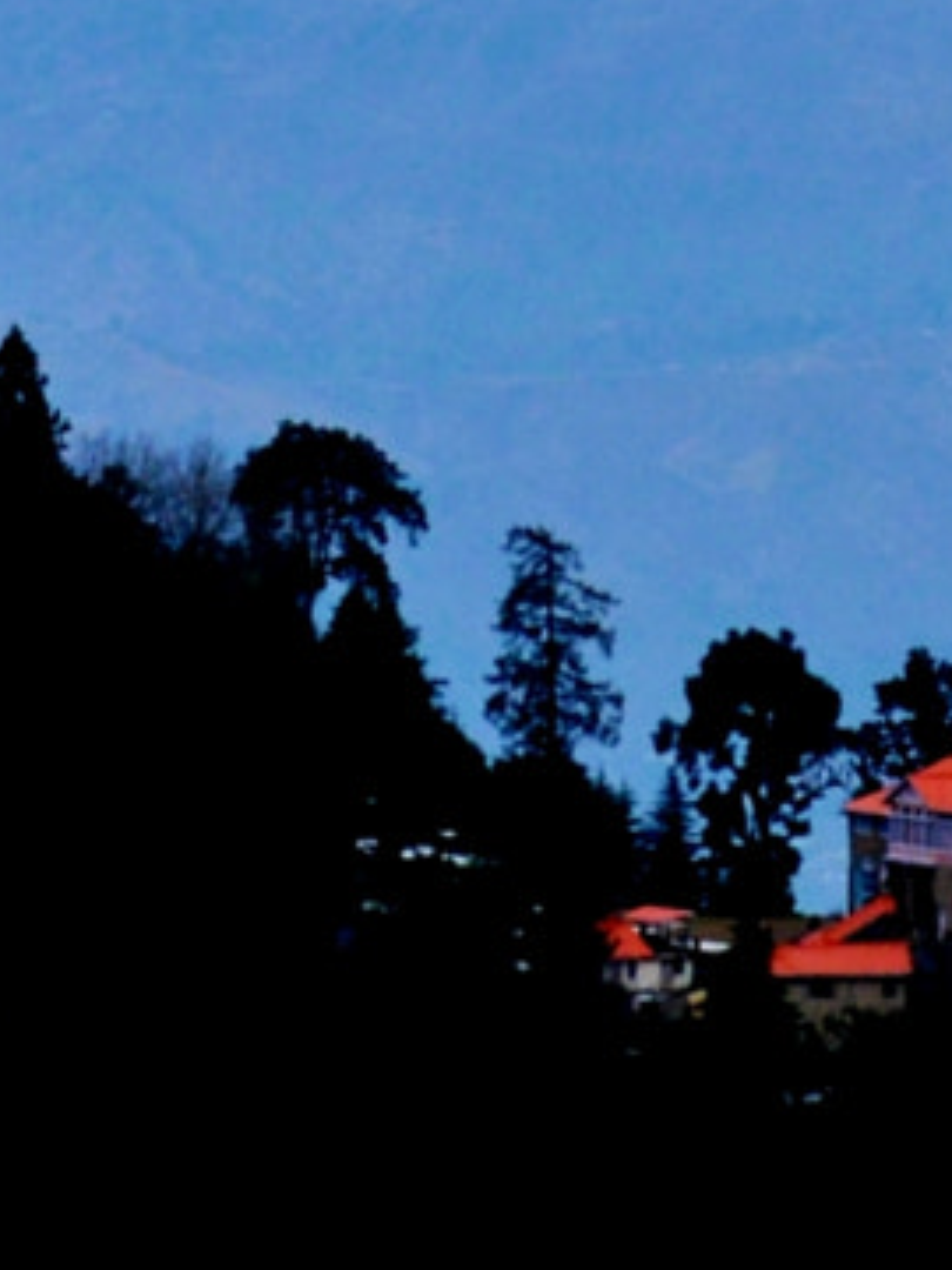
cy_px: -1046
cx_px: 1421
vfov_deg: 3.0
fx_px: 24055
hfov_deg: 2.3
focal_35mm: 656
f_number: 8
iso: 320
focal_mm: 120
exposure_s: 1/750
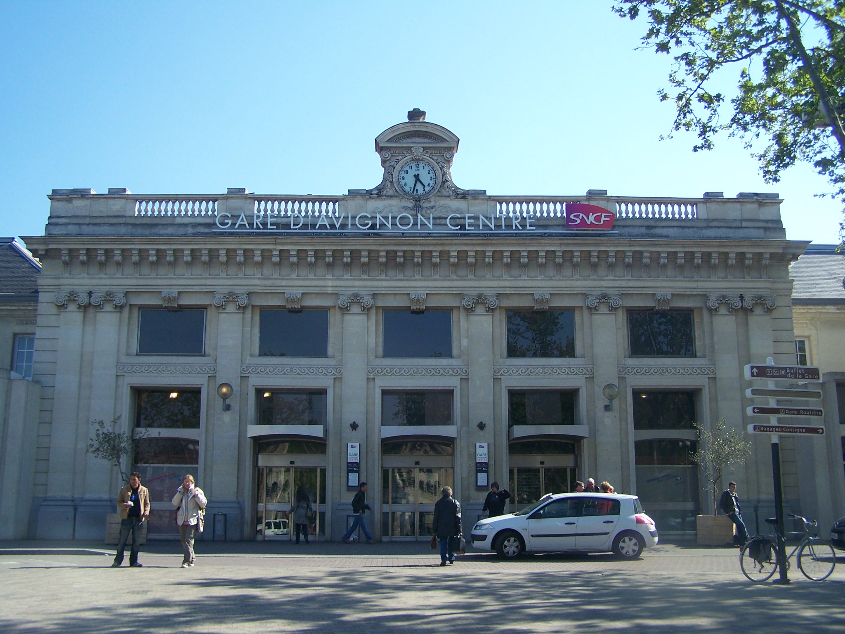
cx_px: 422
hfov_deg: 49.0
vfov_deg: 37.7
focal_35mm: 38
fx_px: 928
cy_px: 317
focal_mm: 6.3
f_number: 2.8
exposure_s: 1/800
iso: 80
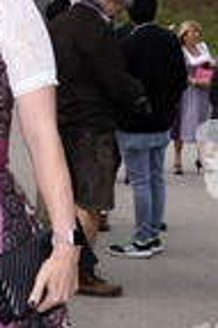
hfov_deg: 13.0
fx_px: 920
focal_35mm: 101
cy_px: 259
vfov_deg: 20.0
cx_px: -78
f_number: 9
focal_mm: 24
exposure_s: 1/160
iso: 250
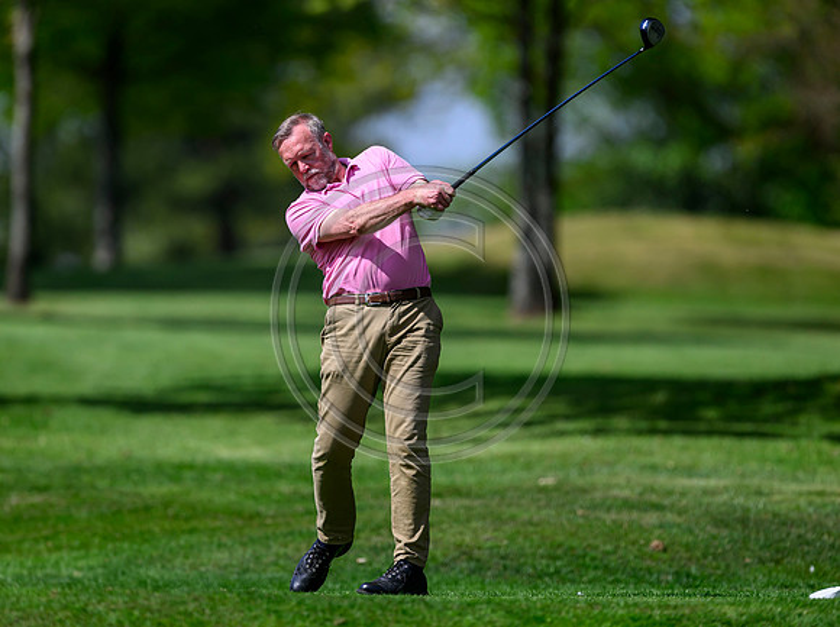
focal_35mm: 454
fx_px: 11007
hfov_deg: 4.4
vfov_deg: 3.3
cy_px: 323
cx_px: 345
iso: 500
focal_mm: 400
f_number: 3.5
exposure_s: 1/5000
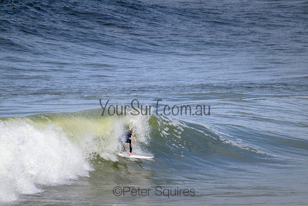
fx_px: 6846
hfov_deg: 2.6
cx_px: 154
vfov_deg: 1.7
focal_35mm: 800
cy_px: 103
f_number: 11
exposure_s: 1/2000
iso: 640
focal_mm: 800
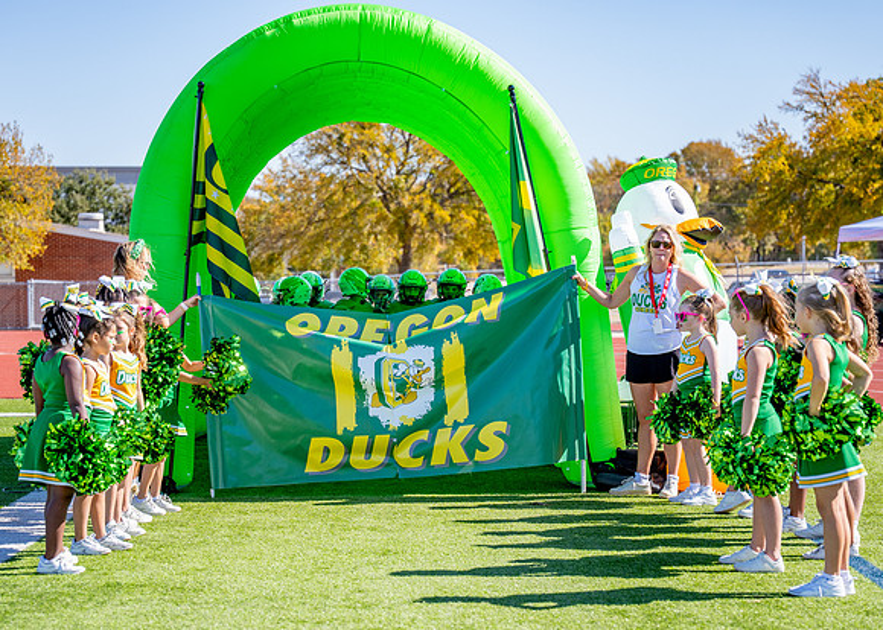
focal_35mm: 92
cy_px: 384
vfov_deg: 15.5
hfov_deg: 21.6
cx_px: 374
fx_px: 2309
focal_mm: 70
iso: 250
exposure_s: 1/2000
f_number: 2.8
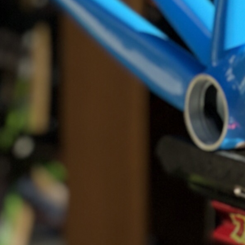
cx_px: 524
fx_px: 2514
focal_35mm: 314
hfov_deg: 5.4
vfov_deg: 5.4
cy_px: -305
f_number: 2.4
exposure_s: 1/257
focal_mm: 6
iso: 16
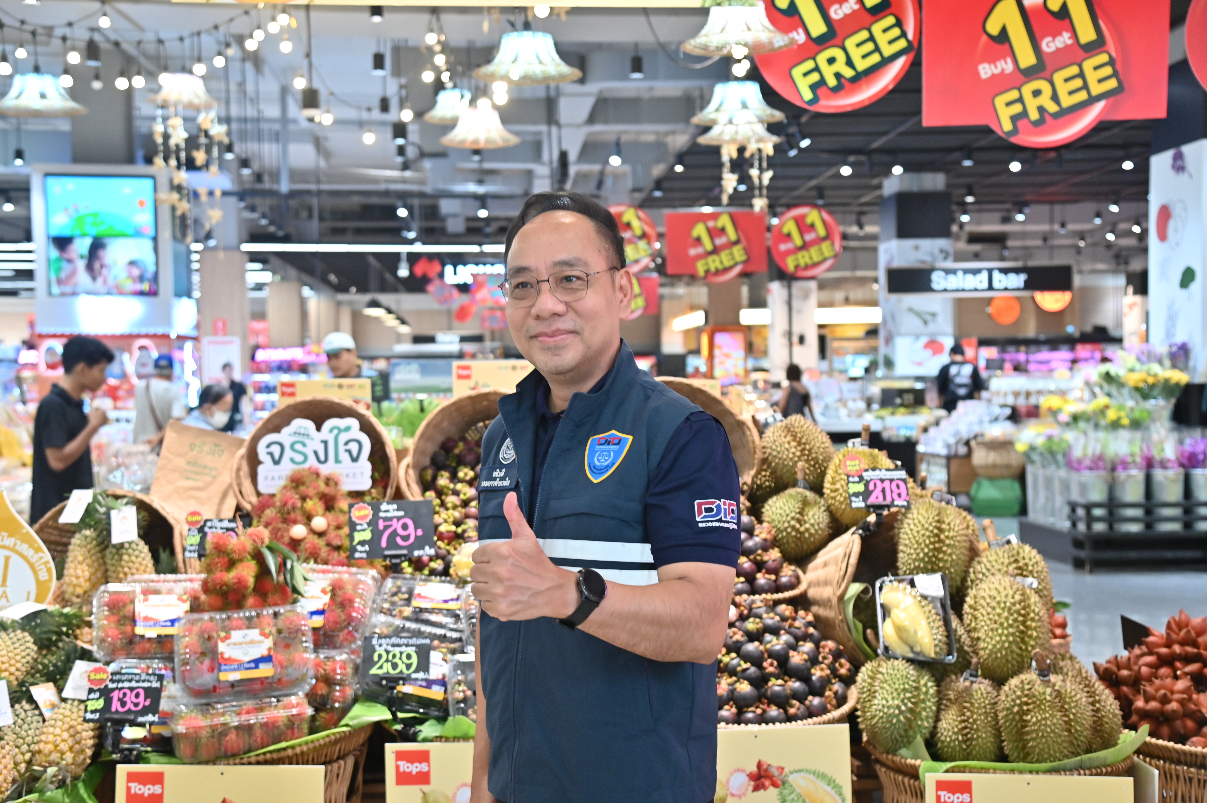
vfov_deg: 28.0
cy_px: 402
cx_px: 604
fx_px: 1608
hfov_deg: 41.1
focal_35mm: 48
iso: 1400
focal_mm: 48
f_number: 4.5
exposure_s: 1/100
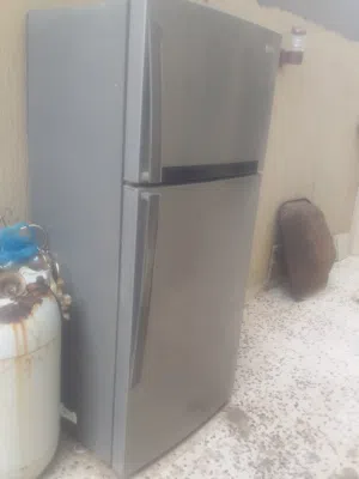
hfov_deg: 45.4
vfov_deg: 58.4
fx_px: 429
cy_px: 240
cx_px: 180
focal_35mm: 31
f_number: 2.2
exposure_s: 1/100
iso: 40
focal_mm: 3.3
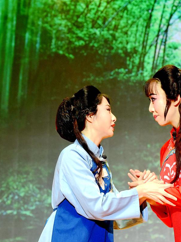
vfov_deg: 11.2
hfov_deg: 8.4
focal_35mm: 177
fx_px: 1234
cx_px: 112
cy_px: 121
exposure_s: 1/125
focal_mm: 122
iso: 1600
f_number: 5.6
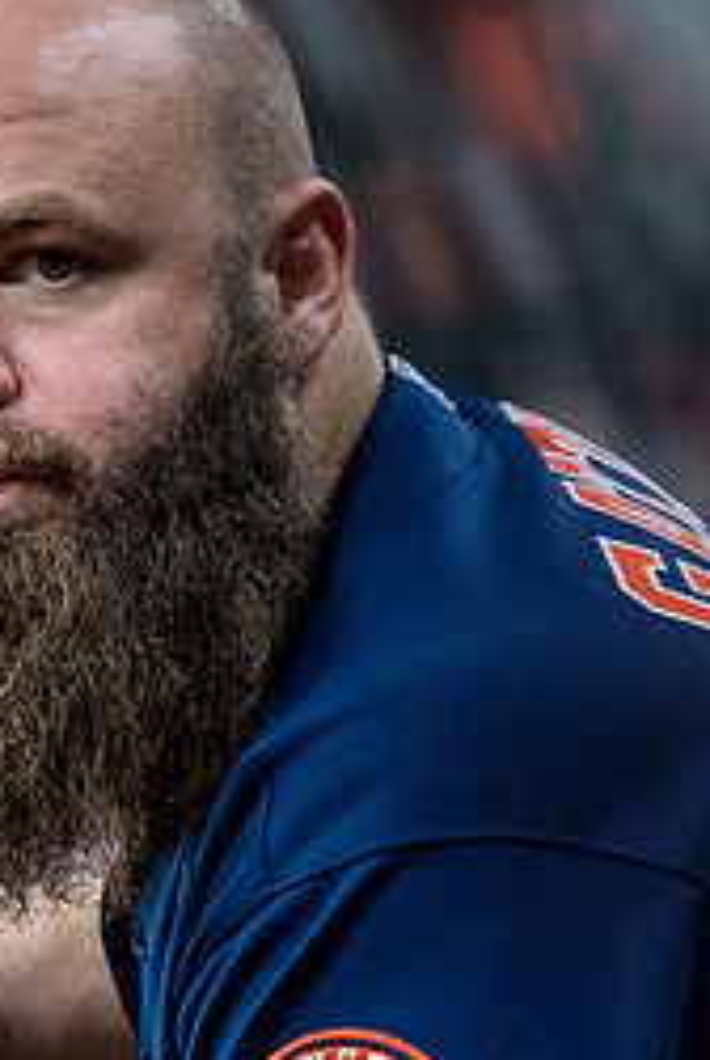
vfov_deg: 2.4
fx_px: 25665
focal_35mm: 870
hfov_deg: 1.6
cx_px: -21
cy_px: 604
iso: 3200
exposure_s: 1/1000
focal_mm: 200
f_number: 4
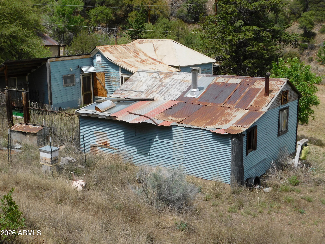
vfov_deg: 28.6
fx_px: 479
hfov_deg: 37.5
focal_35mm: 51
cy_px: 122
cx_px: 162
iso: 125
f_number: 3.8
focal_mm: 9
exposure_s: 1/1250
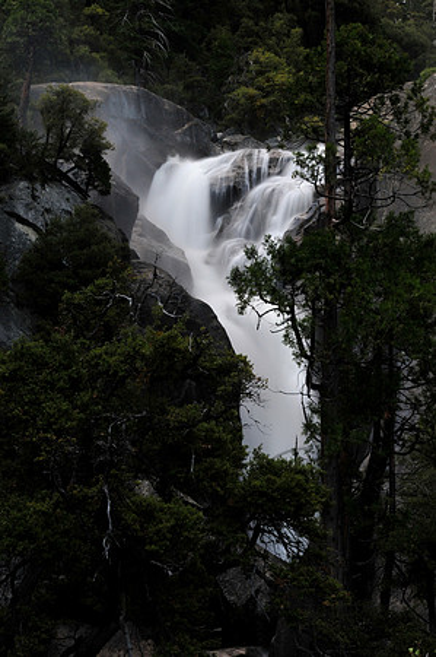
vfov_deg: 18.2
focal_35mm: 112
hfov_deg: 12.2
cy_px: 328
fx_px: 2048
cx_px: 218
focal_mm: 75
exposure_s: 1/2
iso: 280
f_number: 32
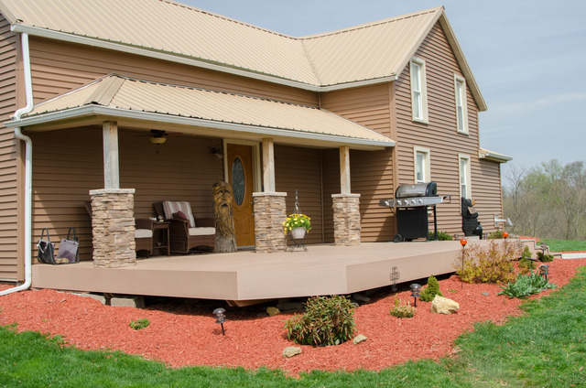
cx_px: 293
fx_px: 682
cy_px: 194
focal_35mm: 42
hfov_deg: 46.5
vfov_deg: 31.8
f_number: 13
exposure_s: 1/640
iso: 400
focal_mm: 28
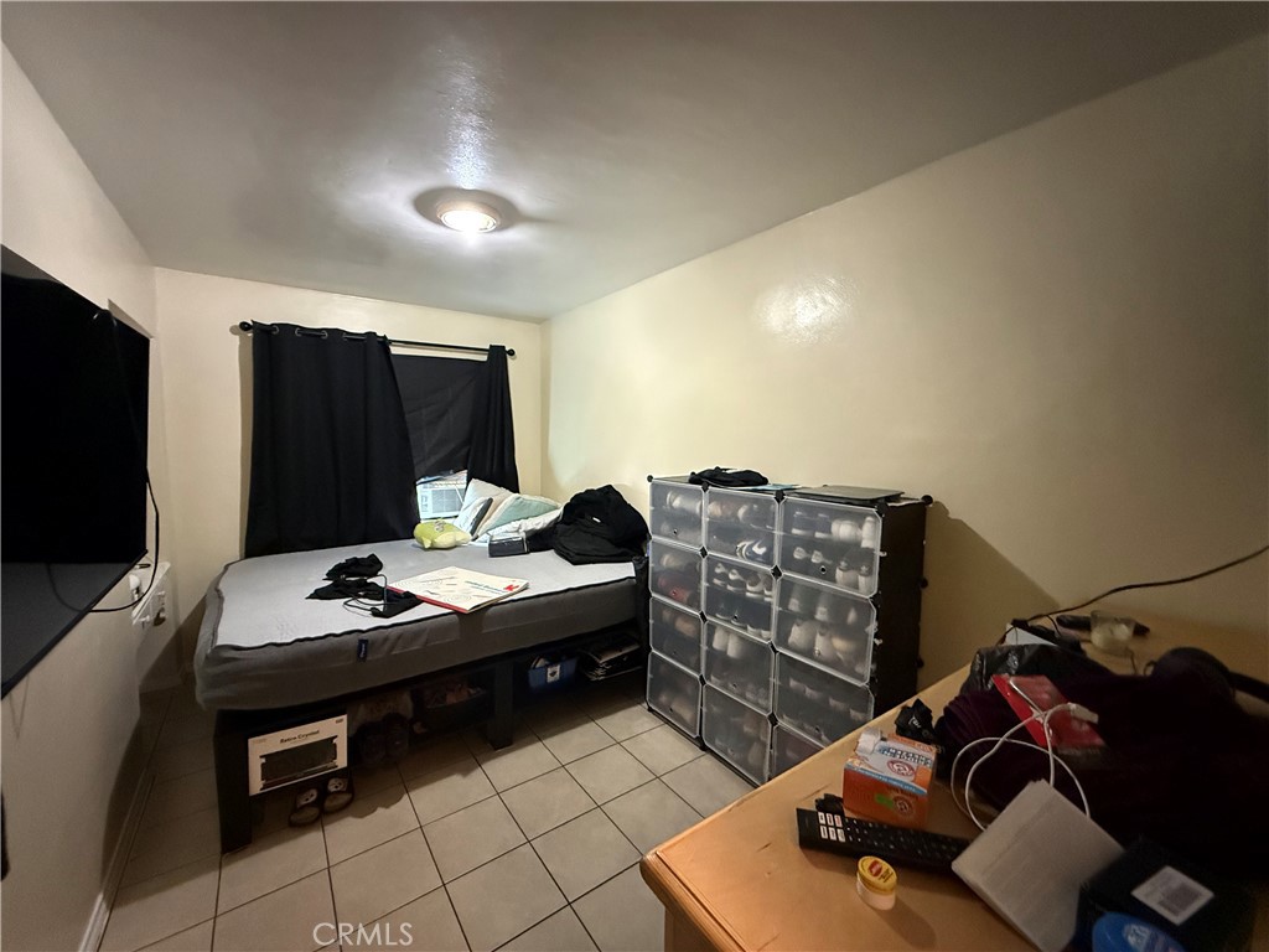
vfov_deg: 85.7
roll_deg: -0.4
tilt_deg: -5.1
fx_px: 513
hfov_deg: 102.1
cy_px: 476
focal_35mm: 14
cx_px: 634
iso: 1250
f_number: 2.2
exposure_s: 1/60
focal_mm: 2.22
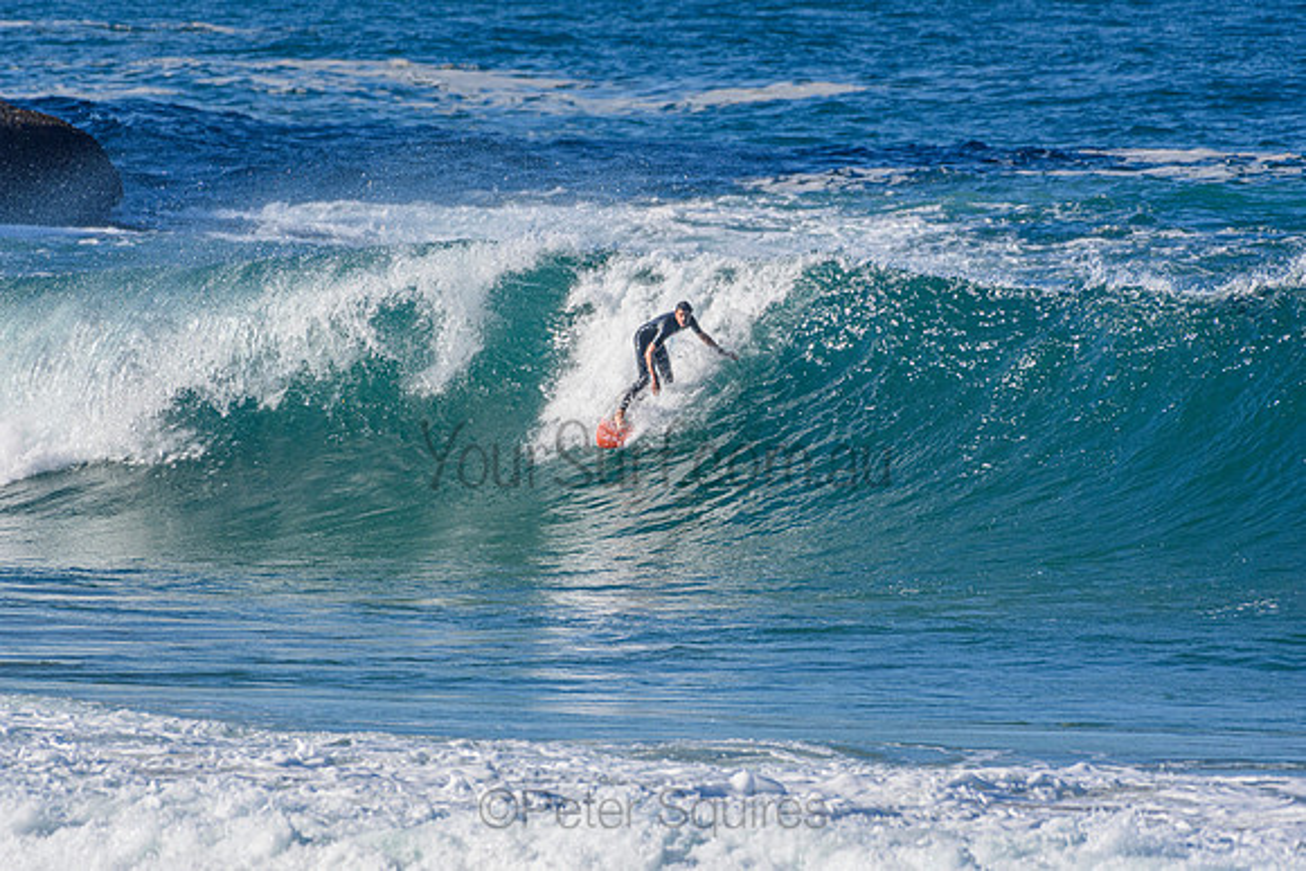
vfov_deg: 1.8
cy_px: 436
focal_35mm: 750
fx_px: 27213
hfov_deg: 2.7
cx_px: 653
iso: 360
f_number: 5.6
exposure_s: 1/2000
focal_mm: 500
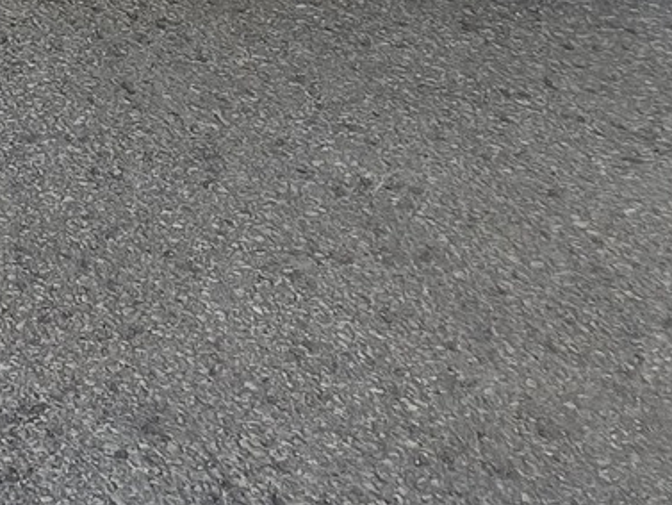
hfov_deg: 16.3
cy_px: -525
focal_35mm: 106
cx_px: -447
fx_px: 2058
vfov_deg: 12.3
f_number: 1.8
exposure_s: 1/344
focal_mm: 4.65
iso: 50
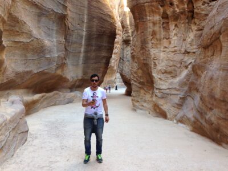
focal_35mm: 33
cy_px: 86
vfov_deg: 42.9
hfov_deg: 55.4
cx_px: 114
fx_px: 217
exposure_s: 1/30
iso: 50
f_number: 2.4
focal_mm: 4.12
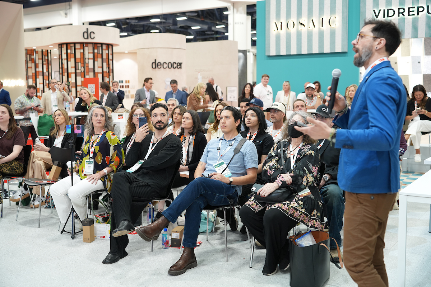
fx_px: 503
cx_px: 216
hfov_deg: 46.4
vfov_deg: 31.9
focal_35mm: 42
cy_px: 144
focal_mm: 42
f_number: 2.8
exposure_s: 1/200
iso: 800
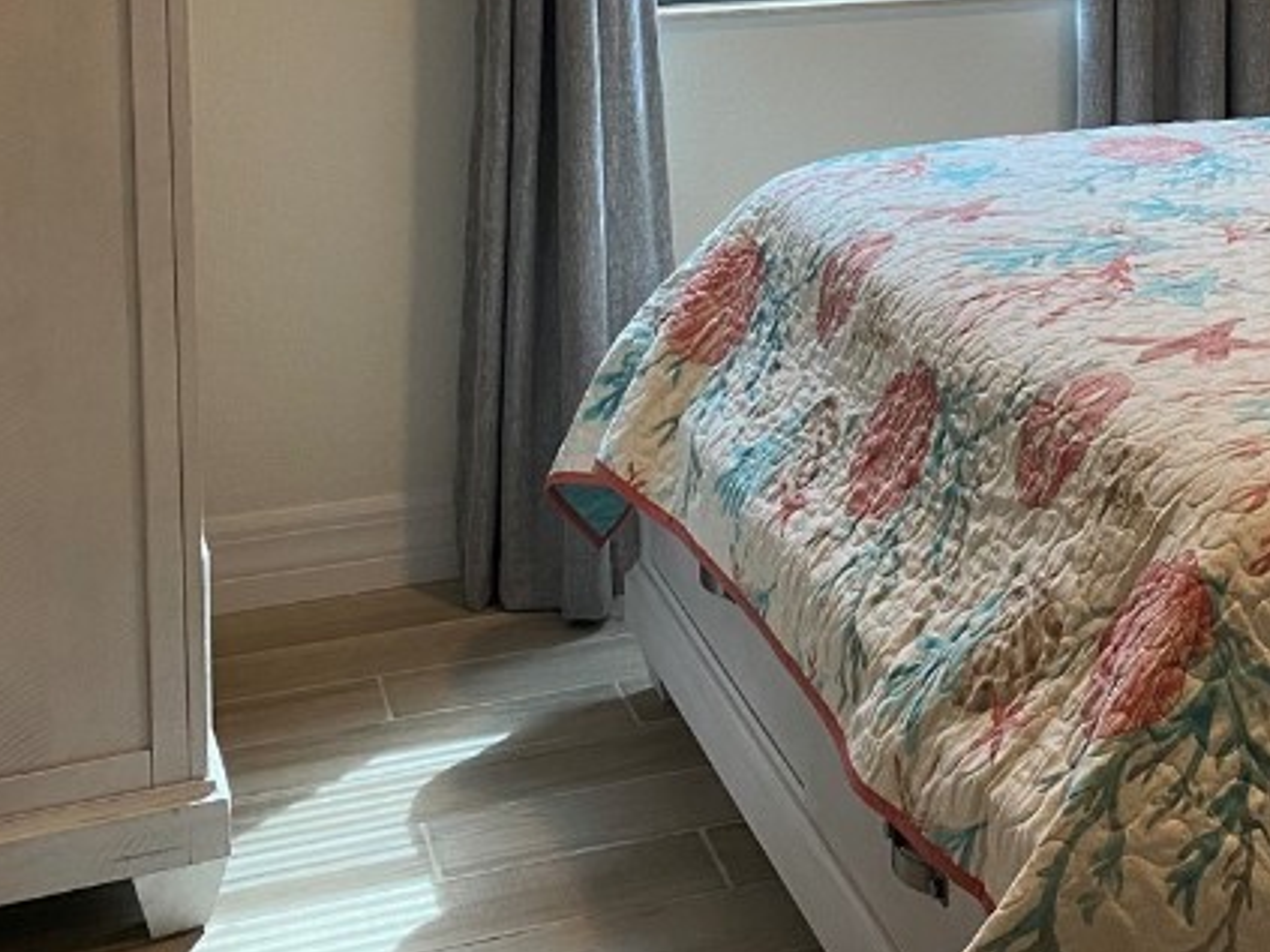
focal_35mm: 63
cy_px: -129
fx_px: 2311
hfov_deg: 29.4
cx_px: 1153
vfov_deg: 21.9
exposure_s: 1/60
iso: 100
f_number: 1.8
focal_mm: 4.25
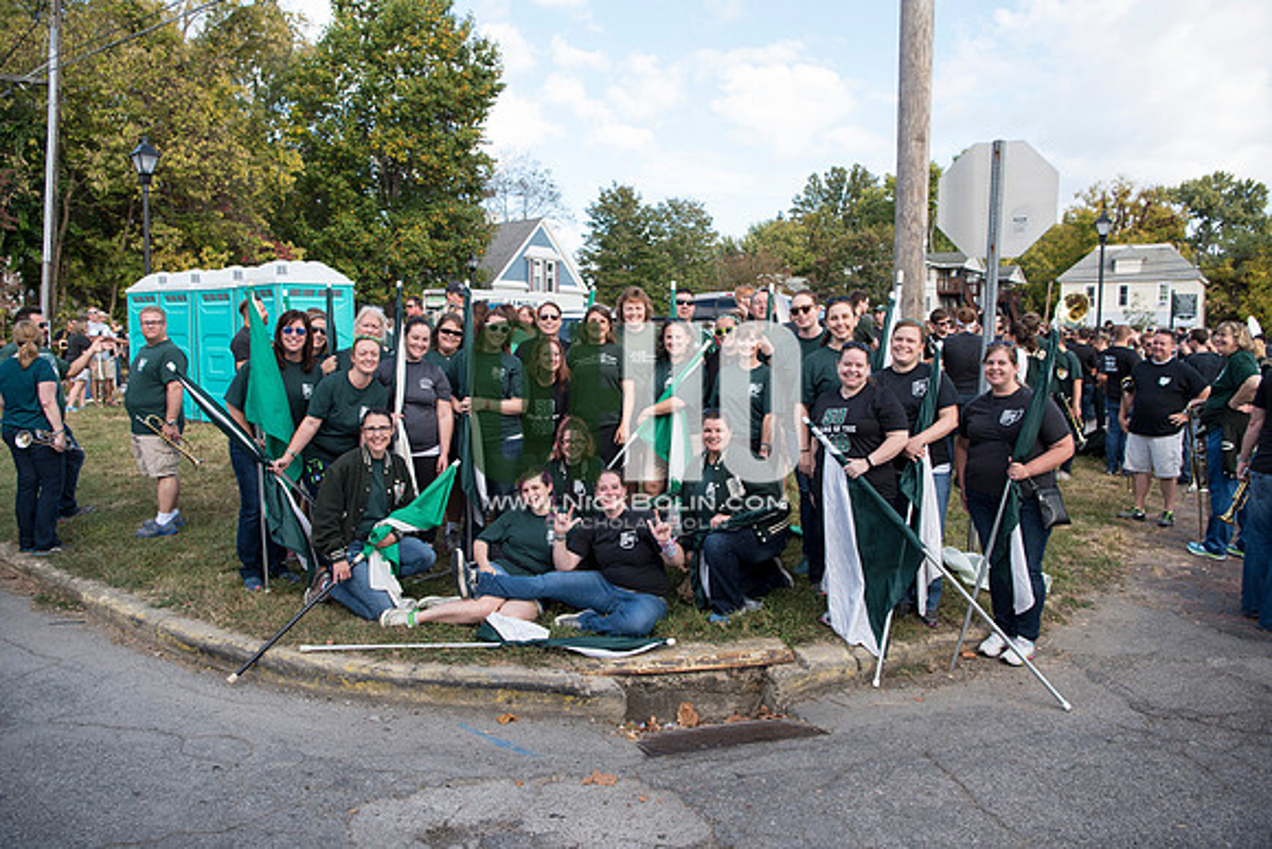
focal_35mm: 24
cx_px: 636
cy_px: 424
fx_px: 848
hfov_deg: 73.7
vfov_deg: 53.2
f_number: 4.5
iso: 250
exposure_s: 1/500
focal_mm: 24
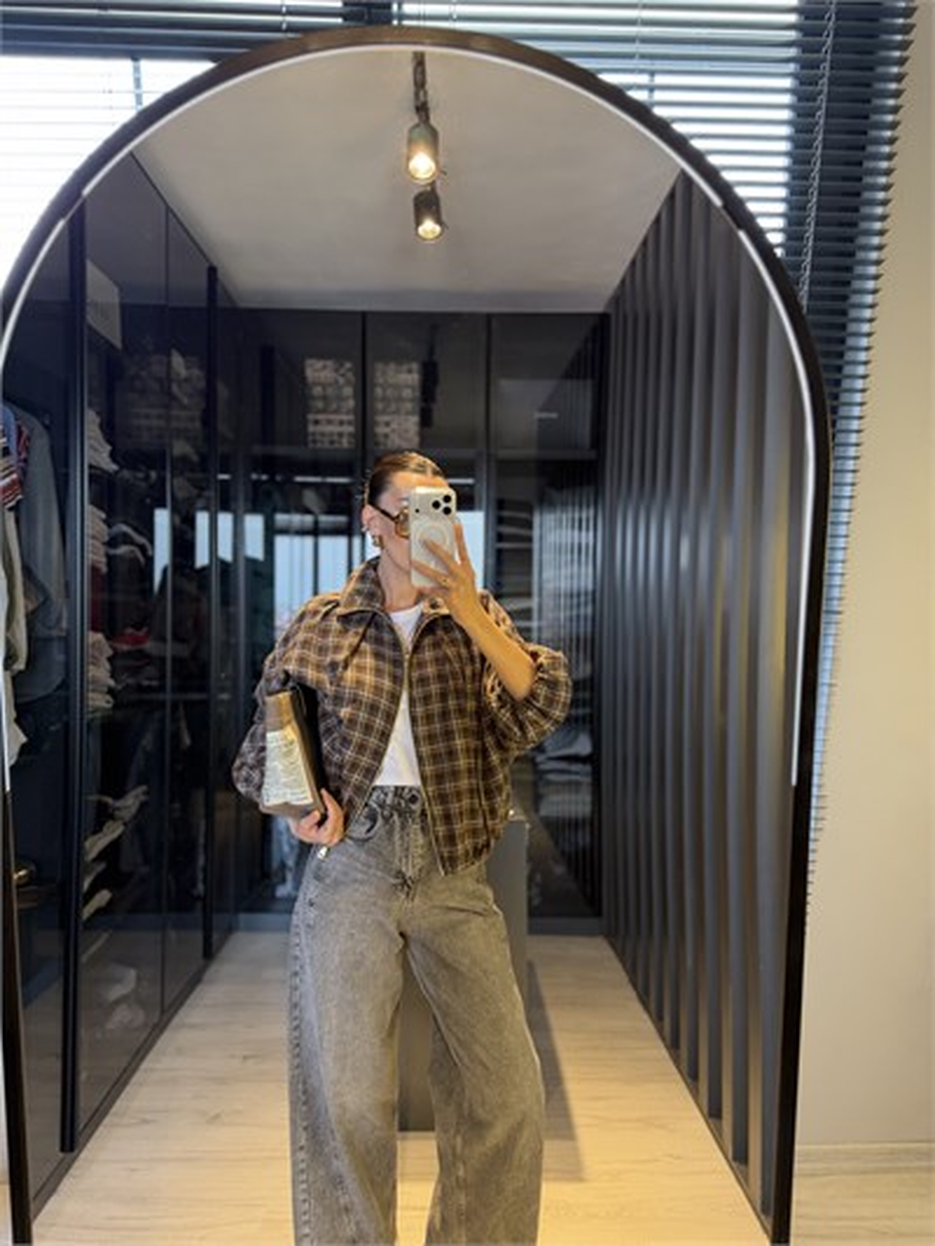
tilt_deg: -14.6
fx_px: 864
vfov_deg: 71.6
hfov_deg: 56.8
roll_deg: -0.9
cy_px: 623
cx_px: 468
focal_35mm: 24
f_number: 1.78
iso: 200
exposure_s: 1/121
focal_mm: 6.76
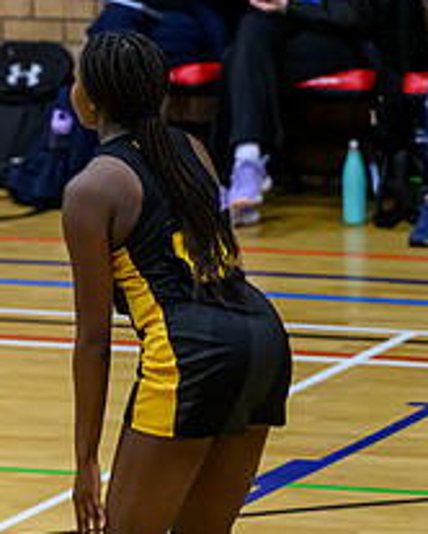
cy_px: 353
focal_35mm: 592
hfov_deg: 2.6
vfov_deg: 3.3
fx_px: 9360
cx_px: -212
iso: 5000
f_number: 3.5
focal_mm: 200
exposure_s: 1/800
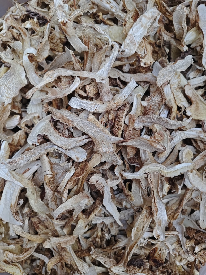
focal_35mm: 23
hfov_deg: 58.9
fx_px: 183
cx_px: 103
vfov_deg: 73.9
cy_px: 138
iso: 462
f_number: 1.88
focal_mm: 5.56
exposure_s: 1/100
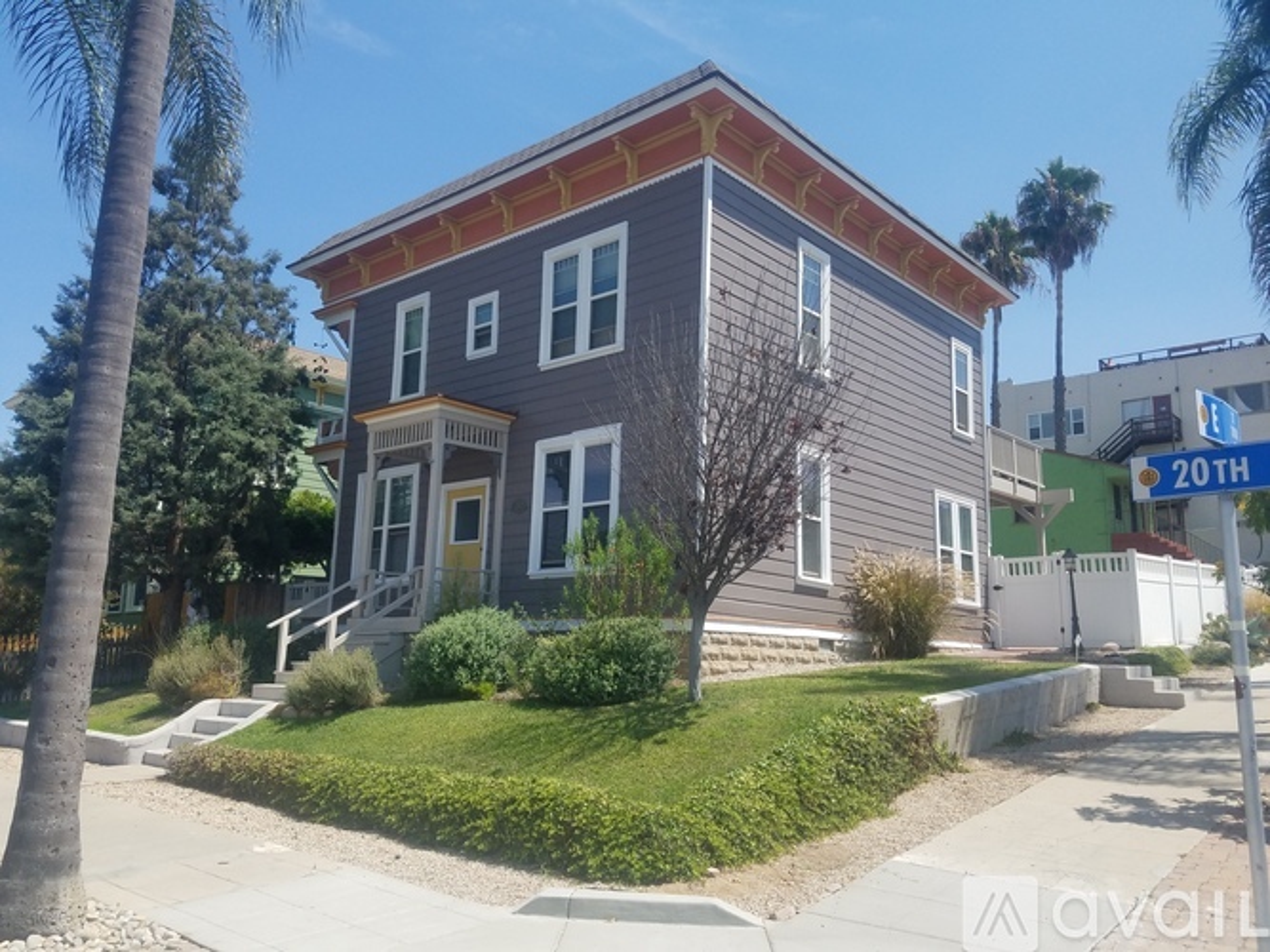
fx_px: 954
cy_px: 476
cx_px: 635
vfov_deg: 53.0
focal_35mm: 26
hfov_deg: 67.3
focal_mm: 4.2
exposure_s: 1/2424
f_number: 1.7
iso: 50
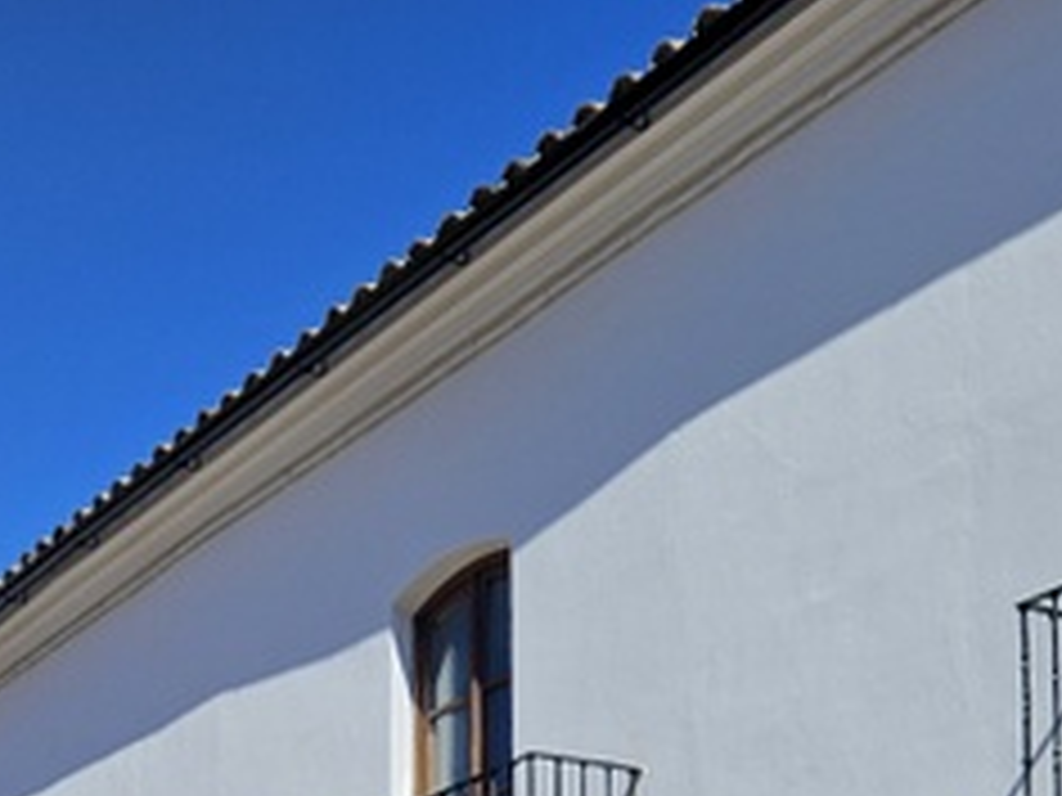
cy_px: 1273
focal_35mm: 78
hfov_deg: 24.9
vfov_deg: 16.7
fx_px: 2393
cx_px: 369
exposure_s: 1/3327
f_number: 1.8
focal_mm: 5.4
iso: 25
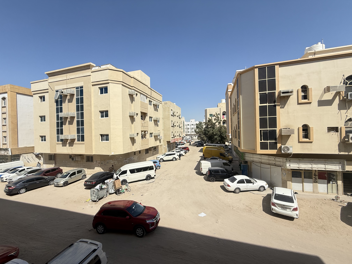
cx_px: 176
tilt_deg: +0.8
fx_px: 142
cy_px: 132
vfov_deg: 85.7
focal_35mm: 14
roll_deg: +1.8
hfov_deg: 102.1
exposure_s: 1/2506
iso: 50
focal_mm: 2.22
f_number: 2.2
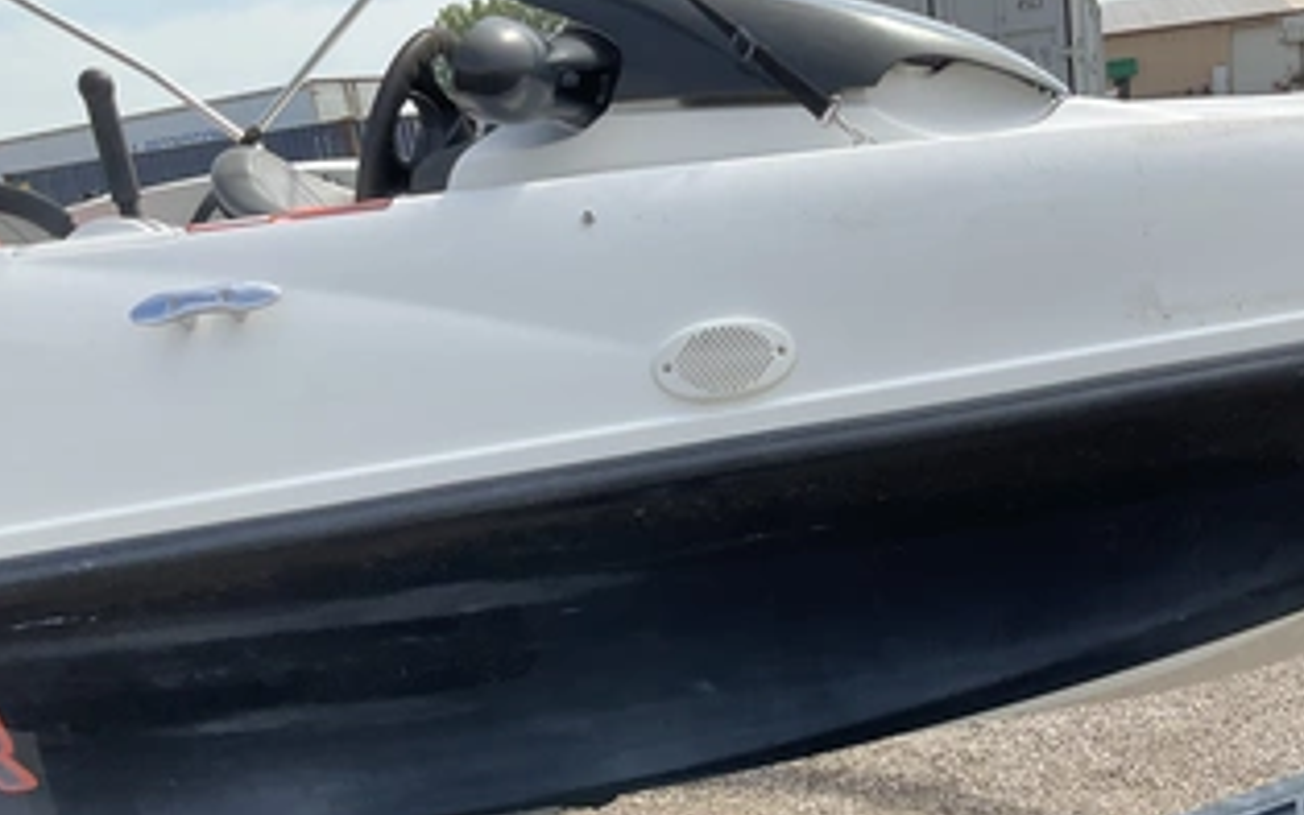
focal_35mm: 39
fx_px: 1386
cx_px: 791
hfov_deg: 50.0
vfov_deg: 32.4
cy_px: 563
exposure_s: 1/709
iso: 25
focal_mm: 3
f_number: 1.8
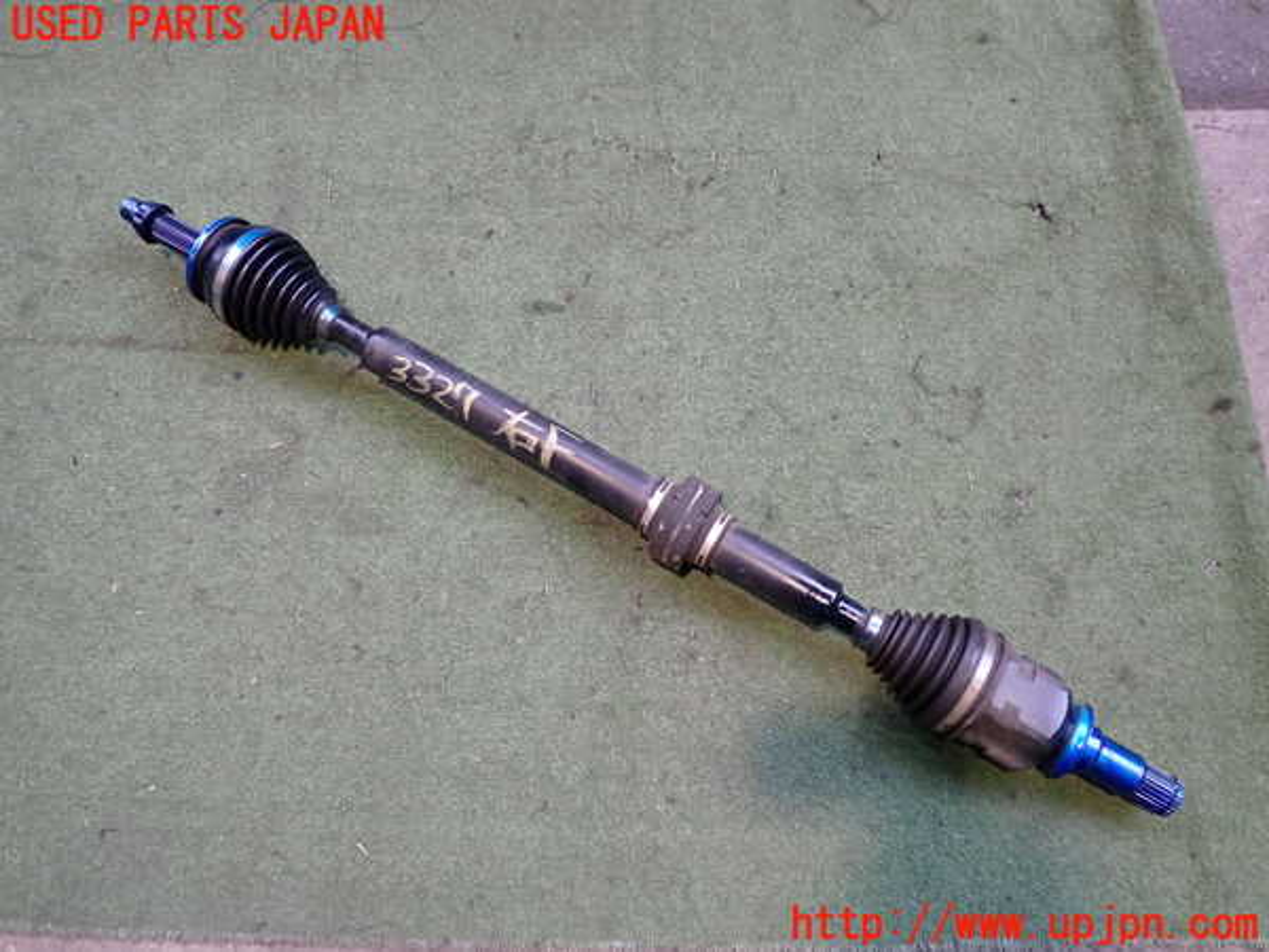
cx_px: 634
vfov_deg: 46.8
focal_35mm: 30
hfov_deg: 60.0
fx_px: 1100
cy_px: 476
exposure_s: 1/30
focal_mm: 5.4
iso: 250
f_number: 2.3
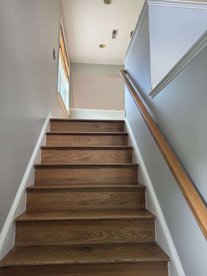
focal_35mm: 24
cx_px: 104
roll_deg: +0.0
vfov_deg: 71.6
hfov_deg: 56.8
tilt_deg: +9.5
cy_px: 138
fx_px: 191
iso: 200
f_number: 1.78
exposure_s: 1/120
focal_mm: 6.76
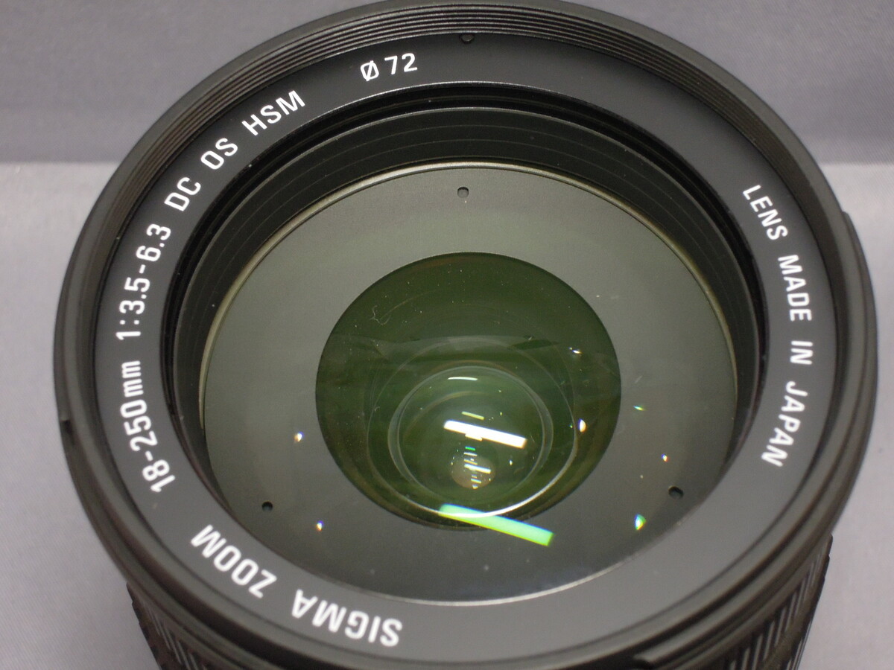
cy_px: 335
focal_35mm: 85
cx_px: 447
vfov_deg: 17.4
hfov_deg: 23.0
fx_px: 2195
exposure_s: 1/25
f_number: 5.6
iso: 720
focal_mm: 15.2
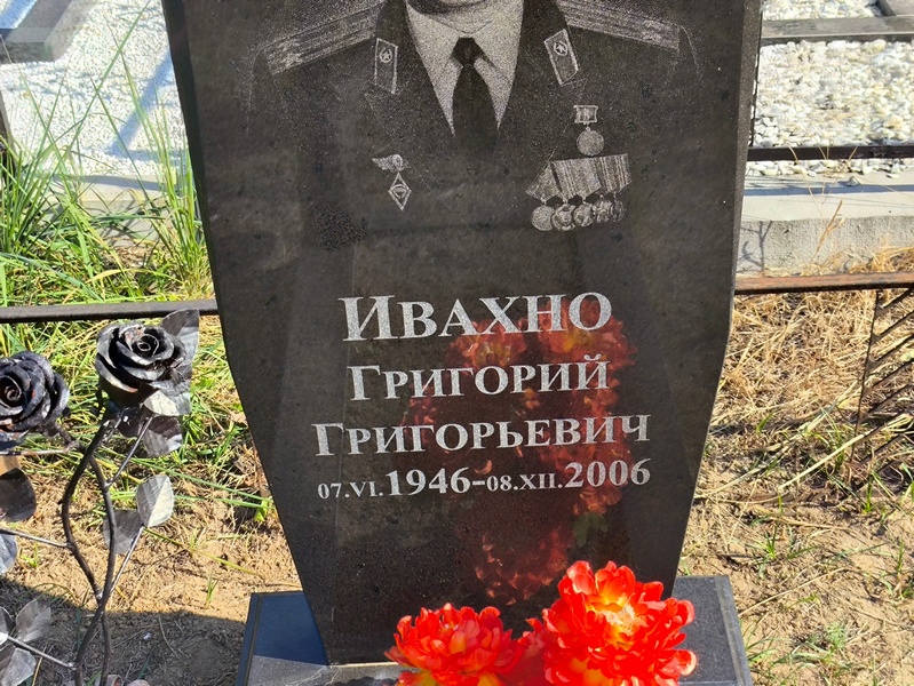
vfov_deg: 29.1
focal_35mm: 50
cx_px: 457
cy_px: 343
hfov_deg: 38.2
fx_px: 1321
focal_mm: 4.71
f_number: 1.7
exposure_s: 1/791
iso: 50
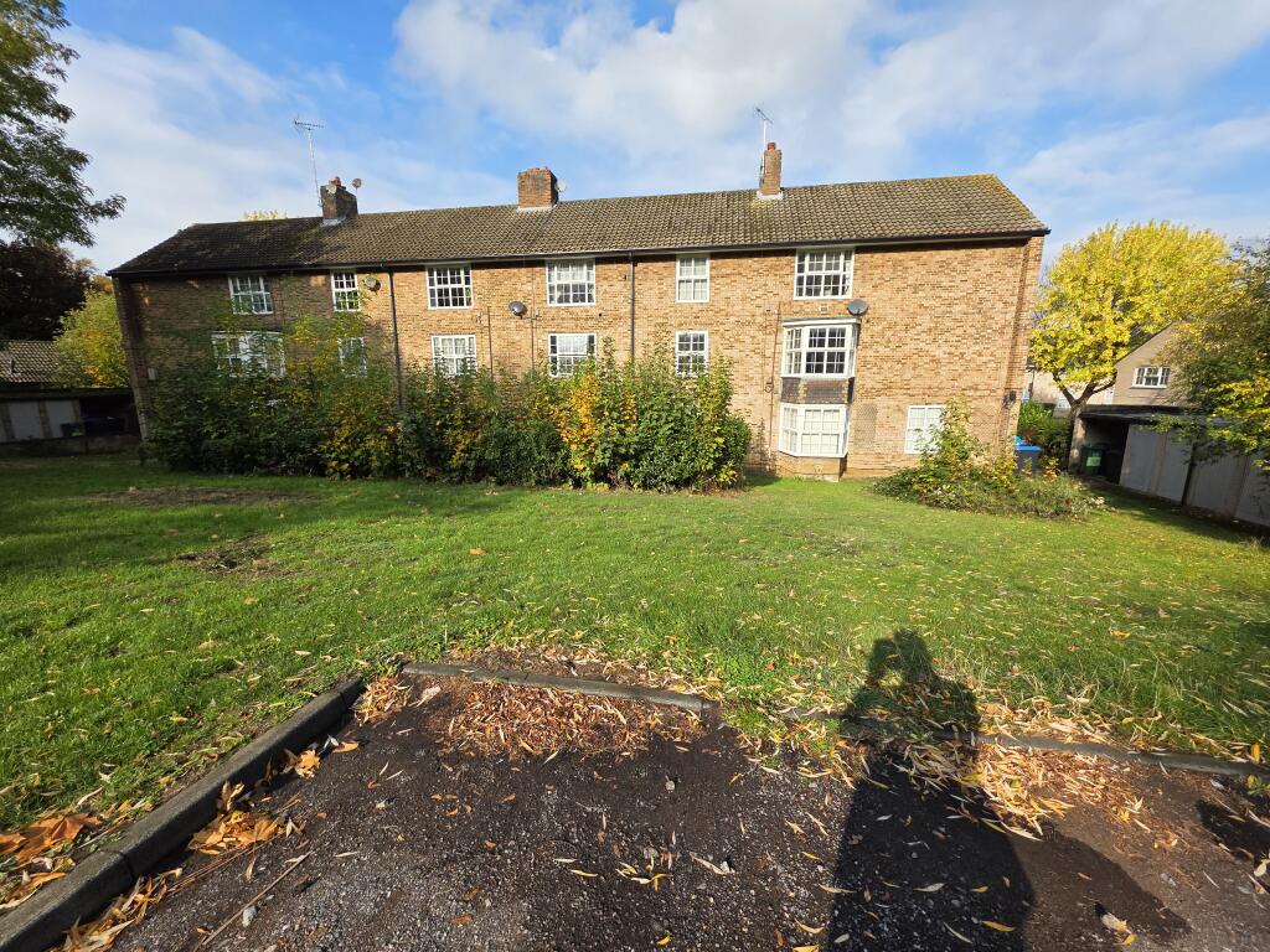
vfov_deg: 89.9
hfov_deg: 106.2
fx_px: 477
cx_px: 635
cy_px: 476
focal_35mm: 13
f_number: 1.9
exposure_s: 1/1157
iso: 40
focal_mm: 2.2
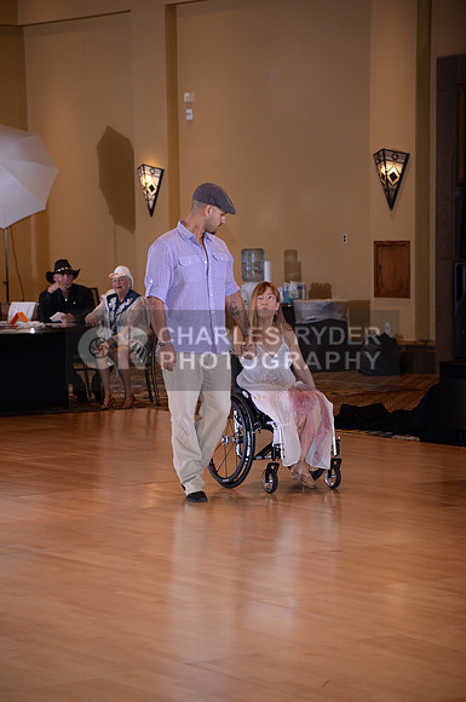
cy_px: 351
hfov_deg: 11.4
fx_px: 2337
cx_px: 233
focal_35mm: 120
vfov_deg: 17.1
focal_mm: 120
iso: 1250
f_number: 4
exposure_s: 1/250
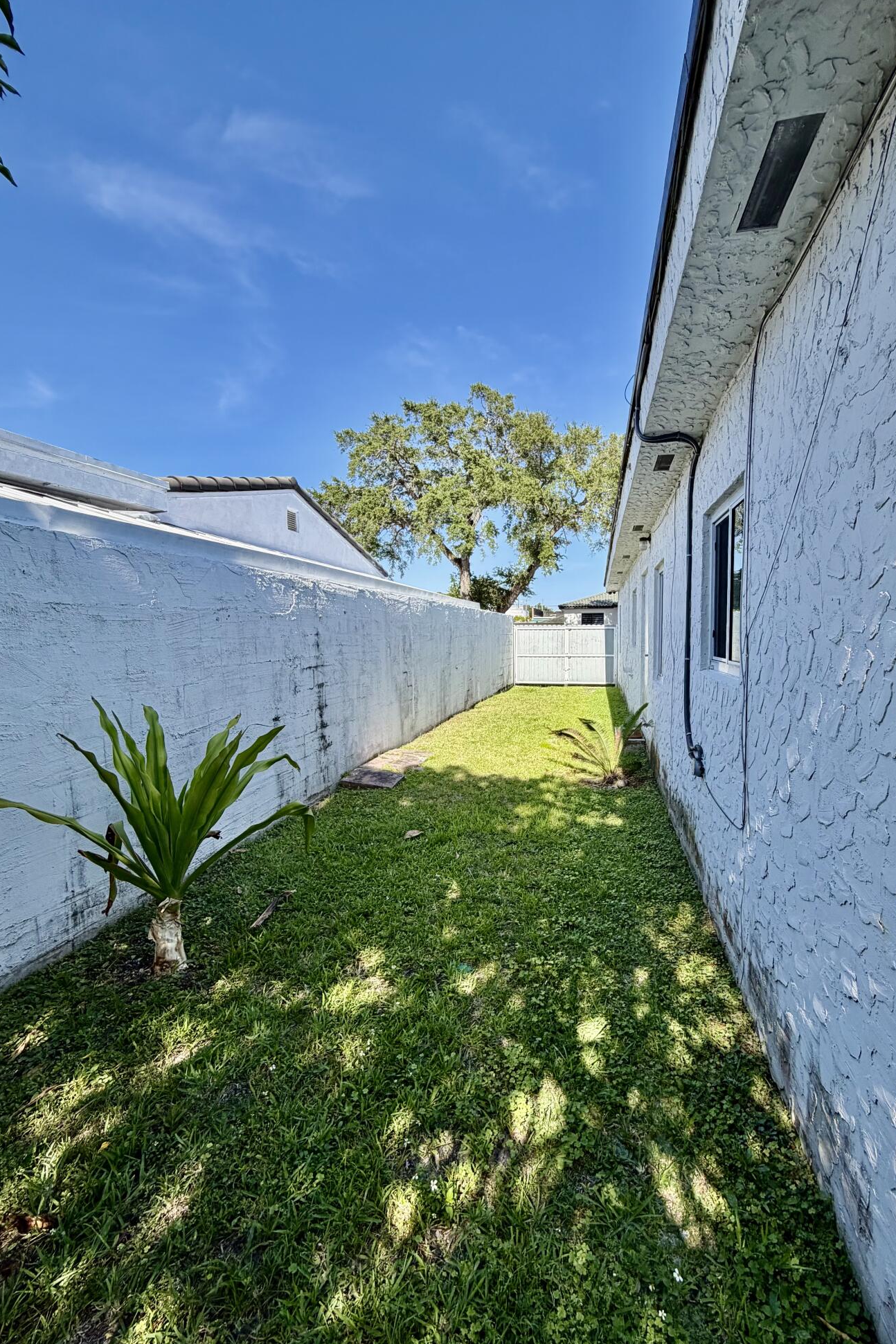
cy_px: 686
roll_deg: -0.5
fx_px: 560
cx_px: 505
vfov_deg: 100.4
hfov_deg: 77.0
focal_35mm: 15
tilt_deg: -7.2
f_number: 2.2
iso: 40
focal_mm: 2.22
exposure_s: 1/585
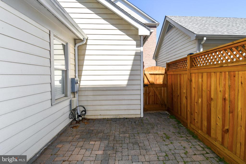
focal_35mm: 18
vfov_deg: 67.4
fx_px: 123
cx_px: 123
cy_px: 82
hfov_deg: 90.0
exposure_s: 1/250
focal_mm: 12
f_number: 8
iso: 100
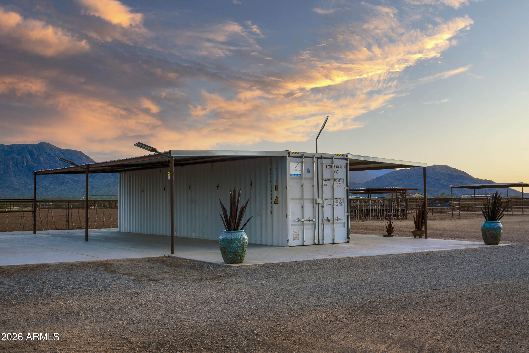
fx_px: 603
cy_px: 176
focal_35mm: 41
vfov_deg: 32.6
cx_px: 264
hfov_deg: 47.4
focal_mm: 41
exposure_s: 1/640
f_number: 8
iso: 160
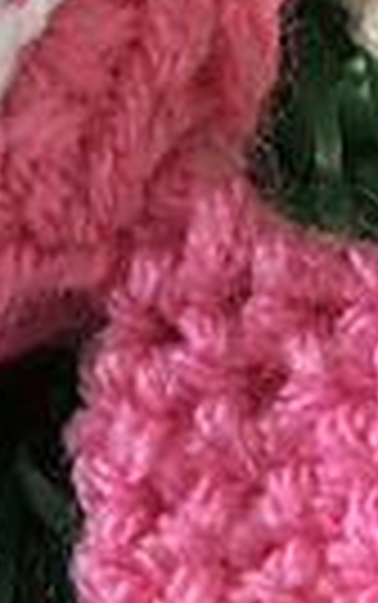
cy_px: -567
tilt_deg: -47.7
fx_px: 2418
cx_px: -32
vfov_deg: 12.6
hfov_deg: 8.9
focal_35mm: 147
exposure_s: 1/33
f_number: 2.2
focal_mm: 4.15
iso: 200
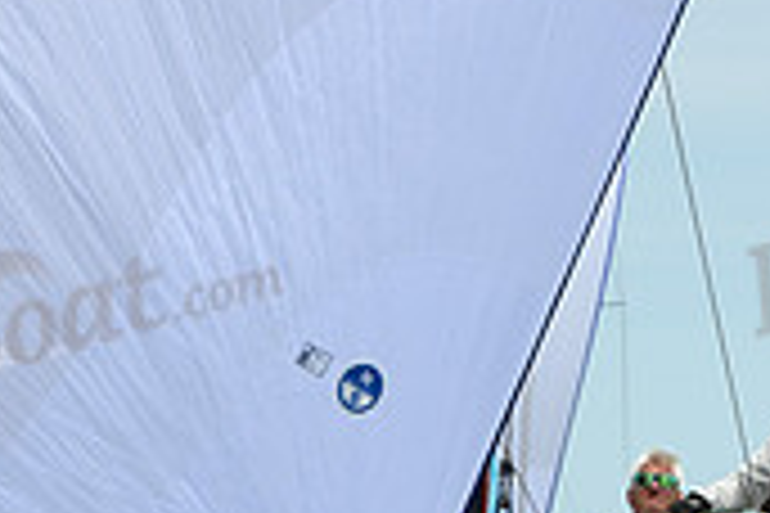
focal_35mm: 544
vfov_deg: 2.5
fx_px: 11635
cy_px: 515
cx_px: 518
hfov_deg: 3.8
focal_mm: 160
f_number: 9
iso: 320
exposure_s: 1/1000
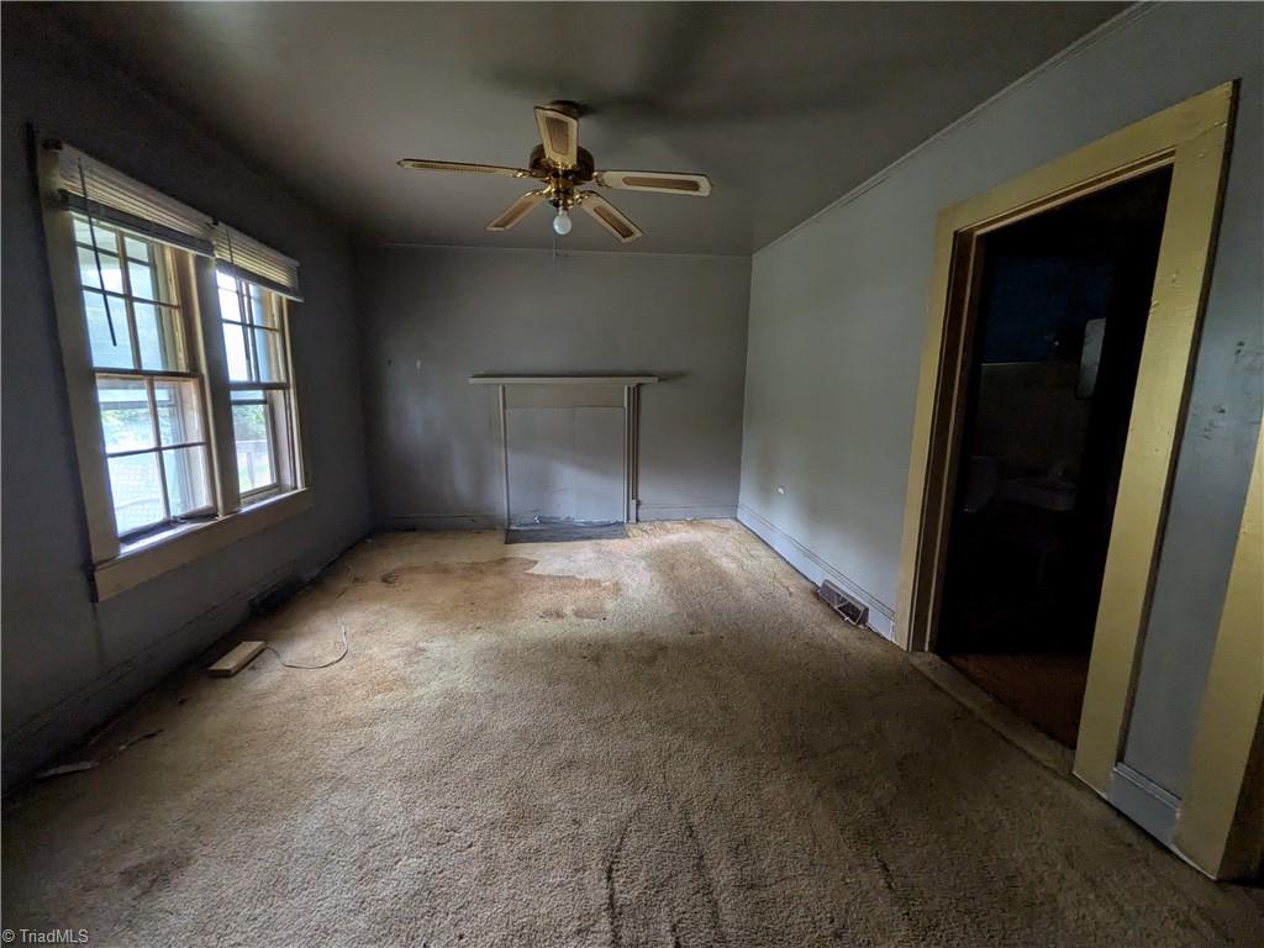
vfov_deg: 85.7
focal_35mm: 14
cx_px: 632
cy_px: 474
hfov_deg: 102.1
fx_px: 511
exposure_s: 1/23.8
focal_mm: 1.85
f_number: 2.2
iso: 75
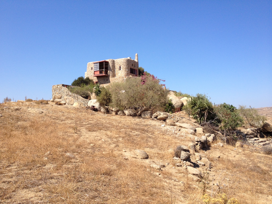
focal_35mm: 35
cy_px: 102
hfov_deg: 52.6
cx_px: 136
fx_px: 275
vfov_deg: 40.7
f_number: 2.4
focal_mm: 4.28
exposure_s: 1/1534
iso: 50
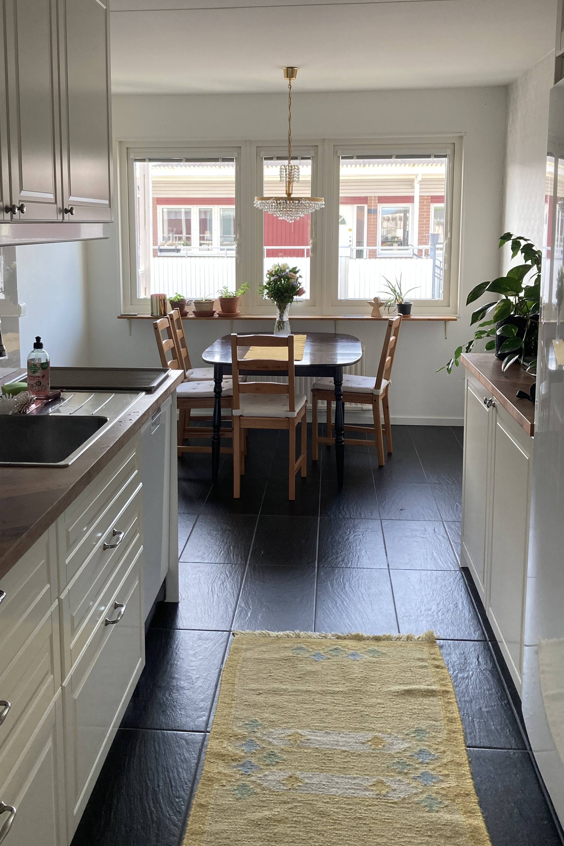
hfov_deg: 37.8
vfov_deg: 54.1
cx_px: 243
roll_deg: -0.3
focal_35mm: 35
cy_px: 342
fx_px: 822
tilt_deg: -6.5
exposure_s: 1/121
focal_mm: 3.99
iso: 80
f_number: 1.8
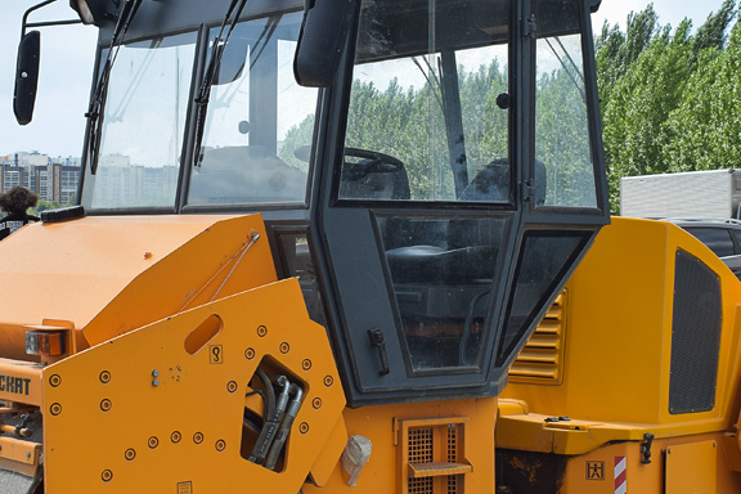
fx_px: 1544
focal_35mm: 75
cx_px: 338
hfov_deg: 27.0
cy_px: 270
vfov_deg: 18.2
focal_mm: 24
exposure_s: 1/500
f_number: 6.3
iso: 200
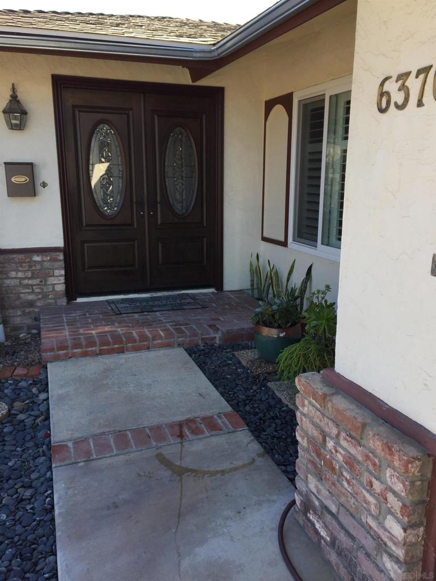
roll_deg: -1.2
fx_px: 487
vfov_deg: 61.7
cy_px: 290
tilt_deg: -12.7
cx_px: 218
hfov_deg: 48.2
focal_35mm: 29
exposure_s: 1/384
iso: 32
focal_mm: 4.15
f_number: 2.2
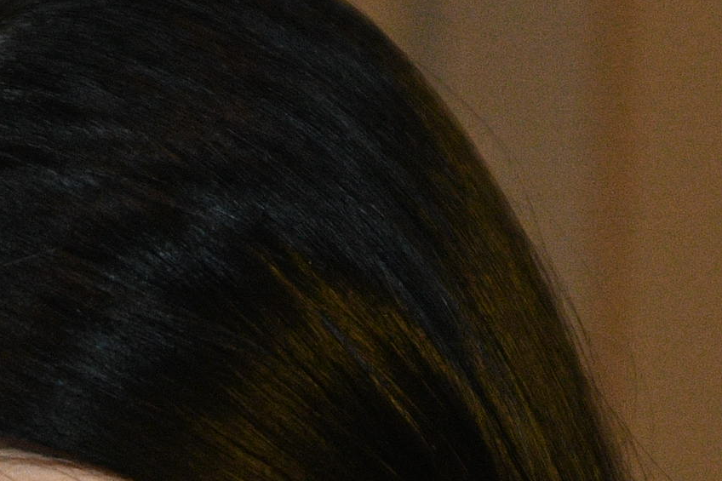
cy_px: 1114
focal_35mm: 1461
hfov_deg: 1.4
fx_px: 29294
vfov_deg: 0.9
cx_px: 400
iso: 2000
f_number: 3.5
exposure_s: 1/125
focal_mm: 200
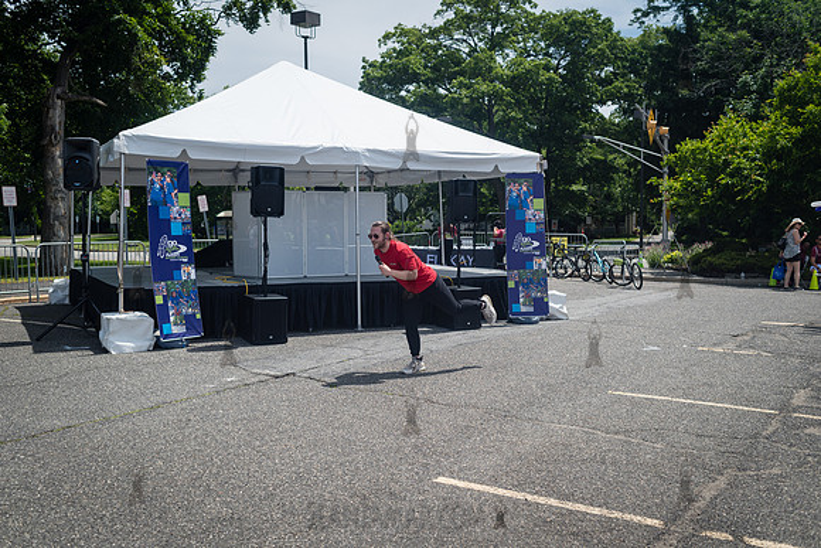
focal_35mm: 35
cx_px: 410
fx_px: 798
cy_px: 274
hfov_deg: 54.4
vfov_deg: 37.9
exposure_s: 1/2000
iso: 200
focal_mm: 35
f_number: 4
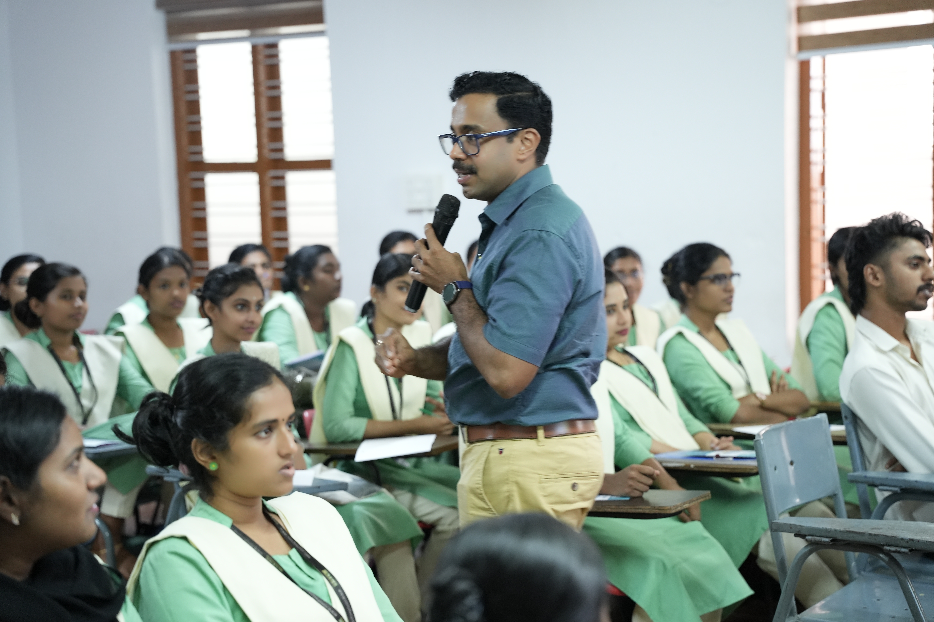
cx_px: 467
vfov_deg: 19.5
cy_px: 311
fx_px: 1816
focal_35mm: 70
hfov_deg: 28.8
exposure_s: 1/60
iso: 2500
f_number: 2.8
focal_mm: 70
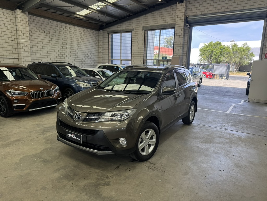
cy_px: 100
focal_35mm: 24
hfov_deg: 71.6
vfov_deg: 56.8
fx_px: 185
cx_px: 134
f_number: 1.78
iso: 80
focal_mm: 6.76
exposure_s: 1/425
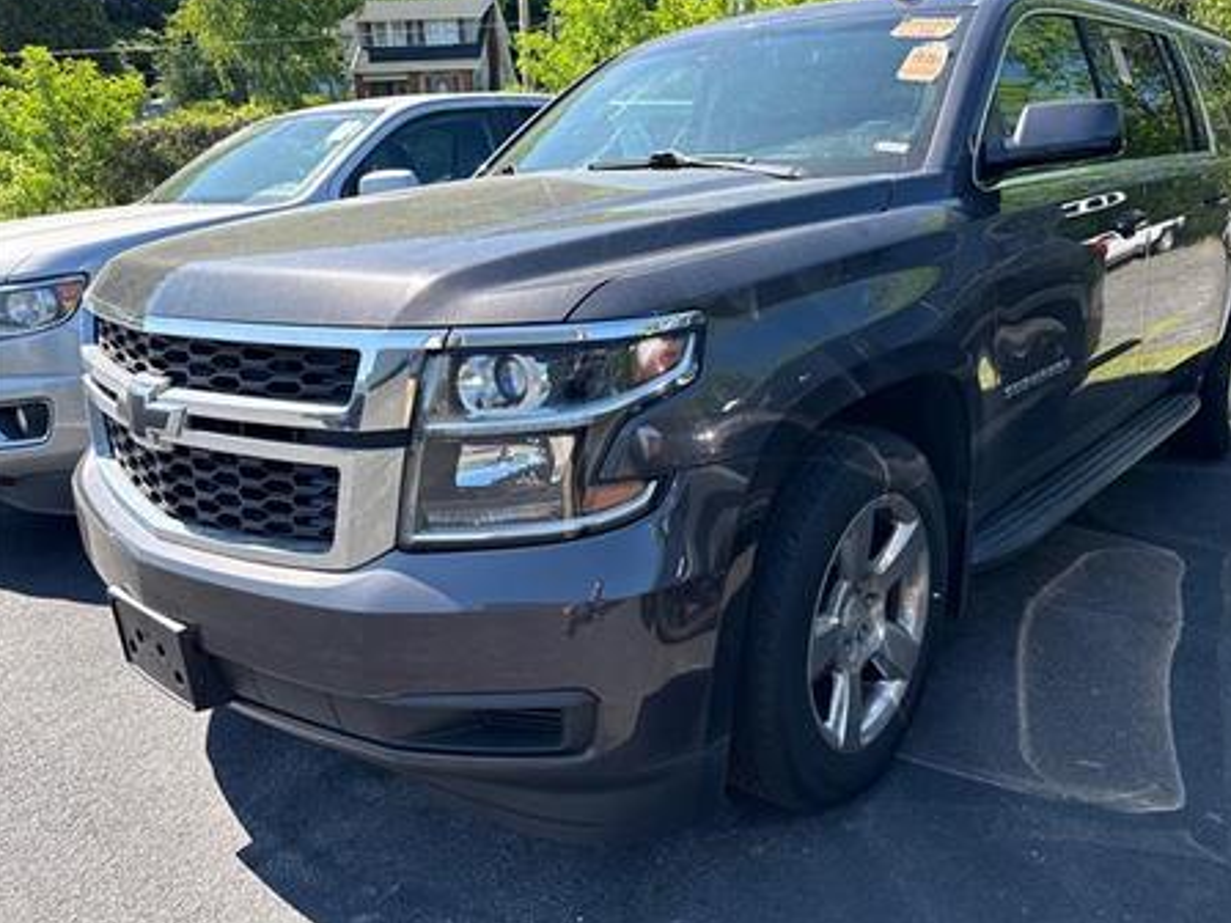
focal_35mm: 27
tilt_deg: -12.0
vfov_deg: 51.3
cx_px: 681
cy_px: 434
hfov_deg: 65.1
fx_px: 960
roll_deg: +2.0
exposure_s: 1/1292
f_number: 1.78
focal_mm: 6.76
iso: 100
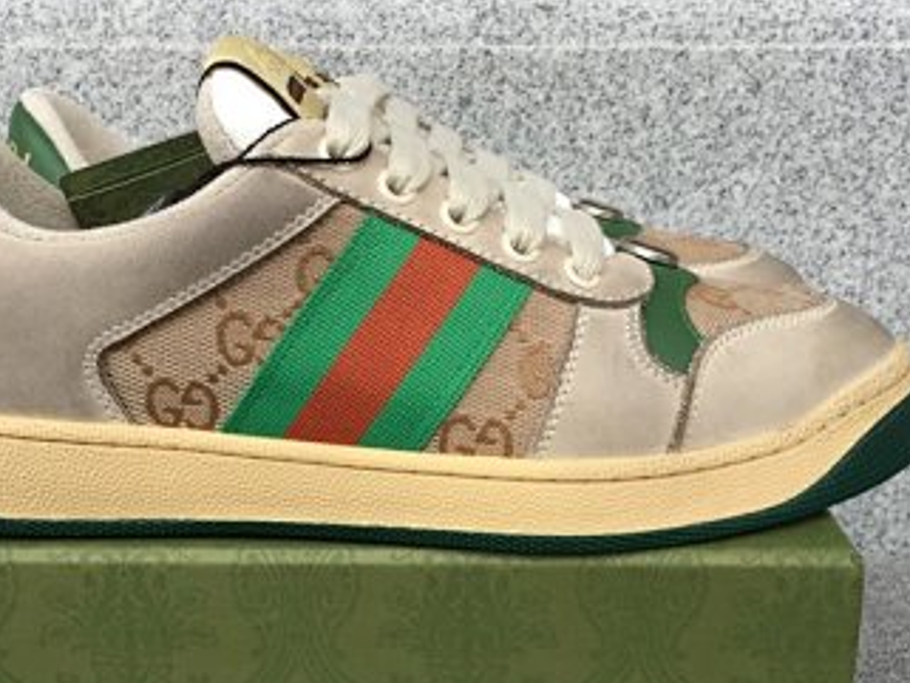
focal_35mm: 54
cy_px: 496
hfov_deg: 35.5
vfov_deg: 26.8
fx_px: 1420
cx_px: 397
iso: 25
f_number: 2.4
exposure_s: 1/215
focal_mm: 3.3
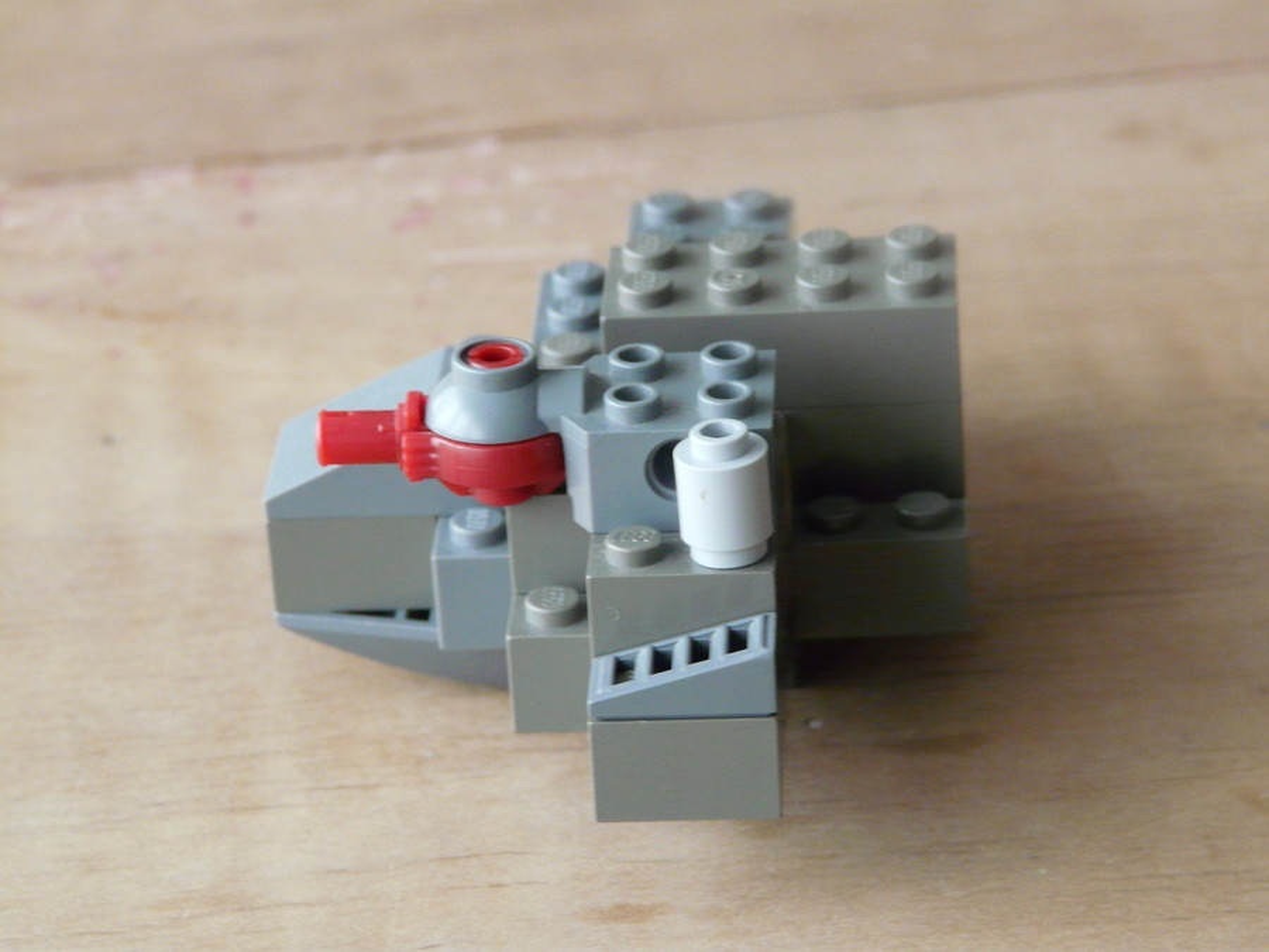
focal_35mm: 126
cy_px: 476
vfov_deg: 11.8
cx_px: 634
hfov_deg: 15.6
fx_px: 4619
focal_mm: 20.6
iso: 400
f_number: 3.6
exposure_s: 1/10
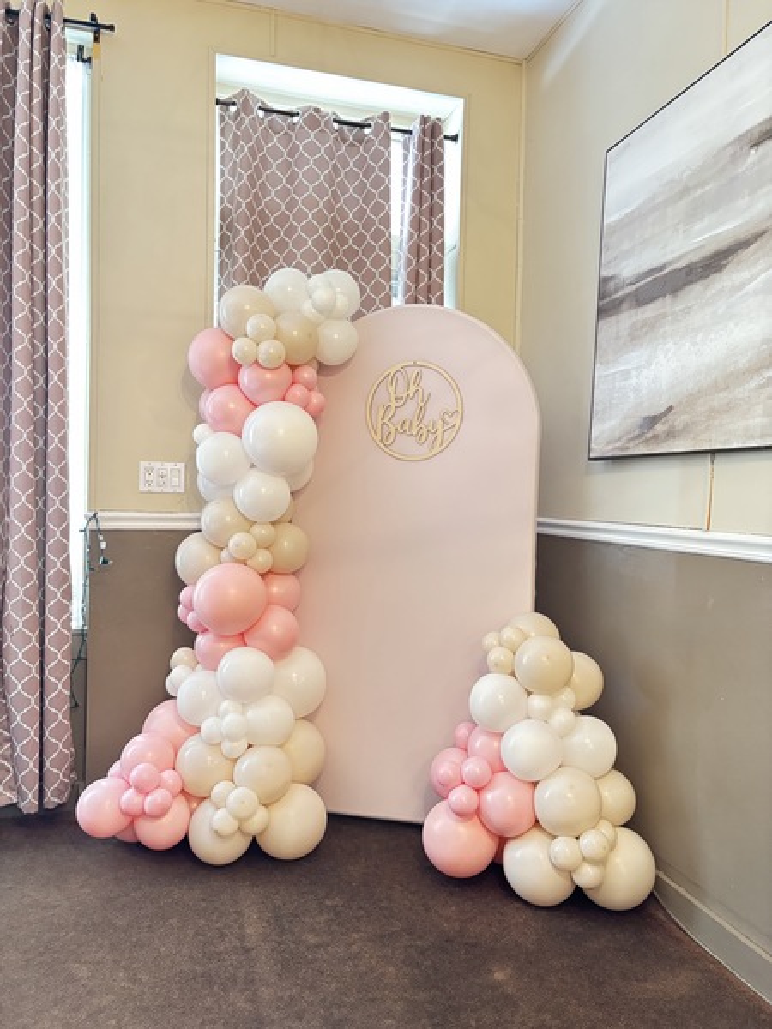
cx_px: 386
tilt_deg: -1.3
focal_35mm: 26
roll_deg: -1.4
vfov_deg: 67.3
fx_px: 773
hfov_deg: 53.1
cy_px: 514
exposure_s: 1/30
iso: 640
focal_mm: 5.96
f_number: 1.6
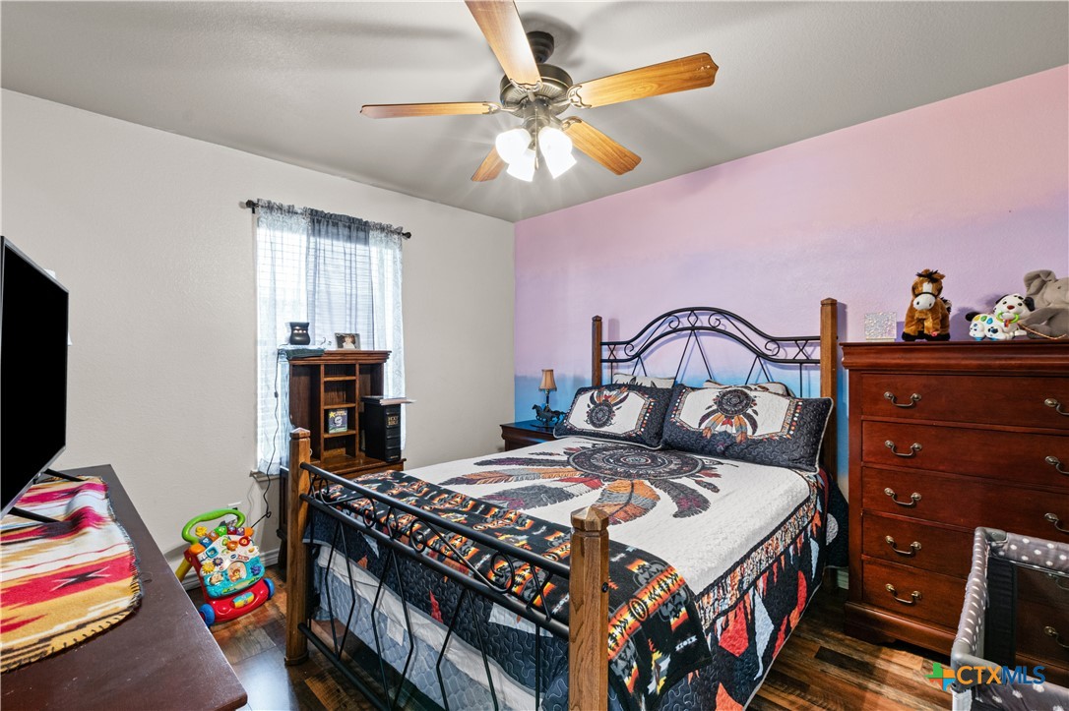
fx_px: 445
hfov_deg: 100.4
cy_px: 356
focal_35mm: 15
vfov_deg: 77.3
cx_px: 534
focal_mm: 10
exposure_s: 2
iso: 200
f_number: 11
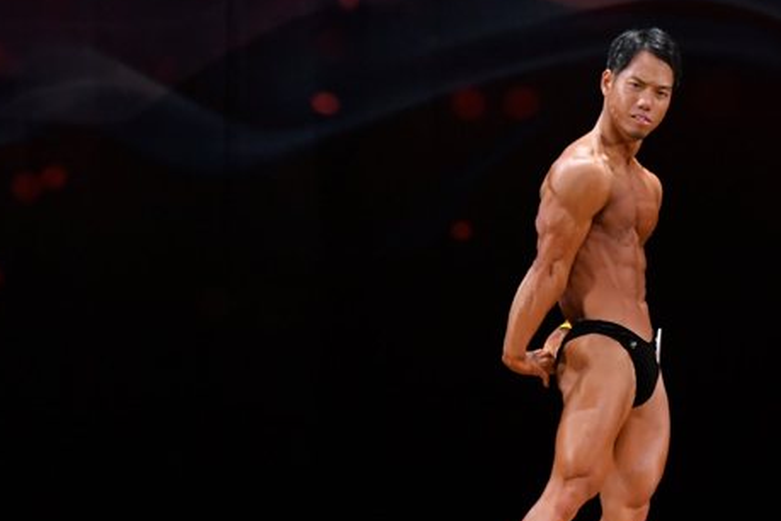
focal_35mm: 380
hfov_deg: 5.4
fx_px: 8243
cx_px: 610
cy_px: 332
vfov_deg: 3.6
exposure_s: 1/400
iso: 3200
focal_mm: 150
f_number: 5.6
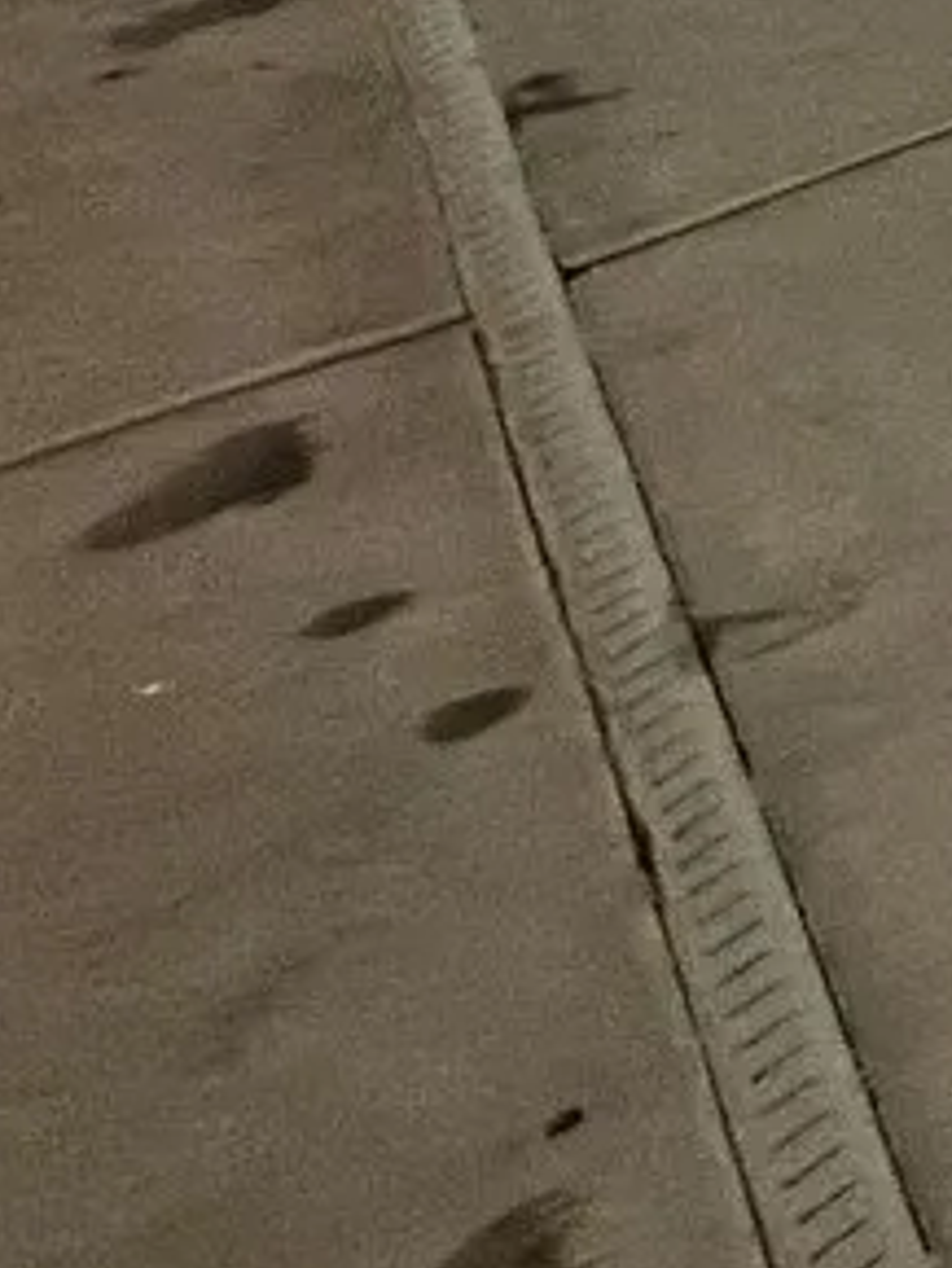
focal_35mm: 72
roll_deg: +0.0
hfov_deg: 9.8
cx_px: 3277
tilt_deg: -17.2
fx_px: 2638
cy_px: -693
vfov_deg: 21.9
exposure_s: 1/120
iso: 250
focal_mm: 1.57
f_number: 1.8
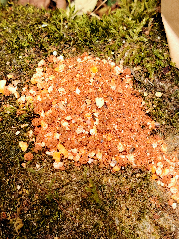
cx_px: 90
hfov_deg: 23.3
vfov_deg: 30.7
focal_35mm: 63
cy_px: 120
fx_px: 434
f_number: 1.75
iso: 125
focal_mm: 5.25
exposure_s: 1/100
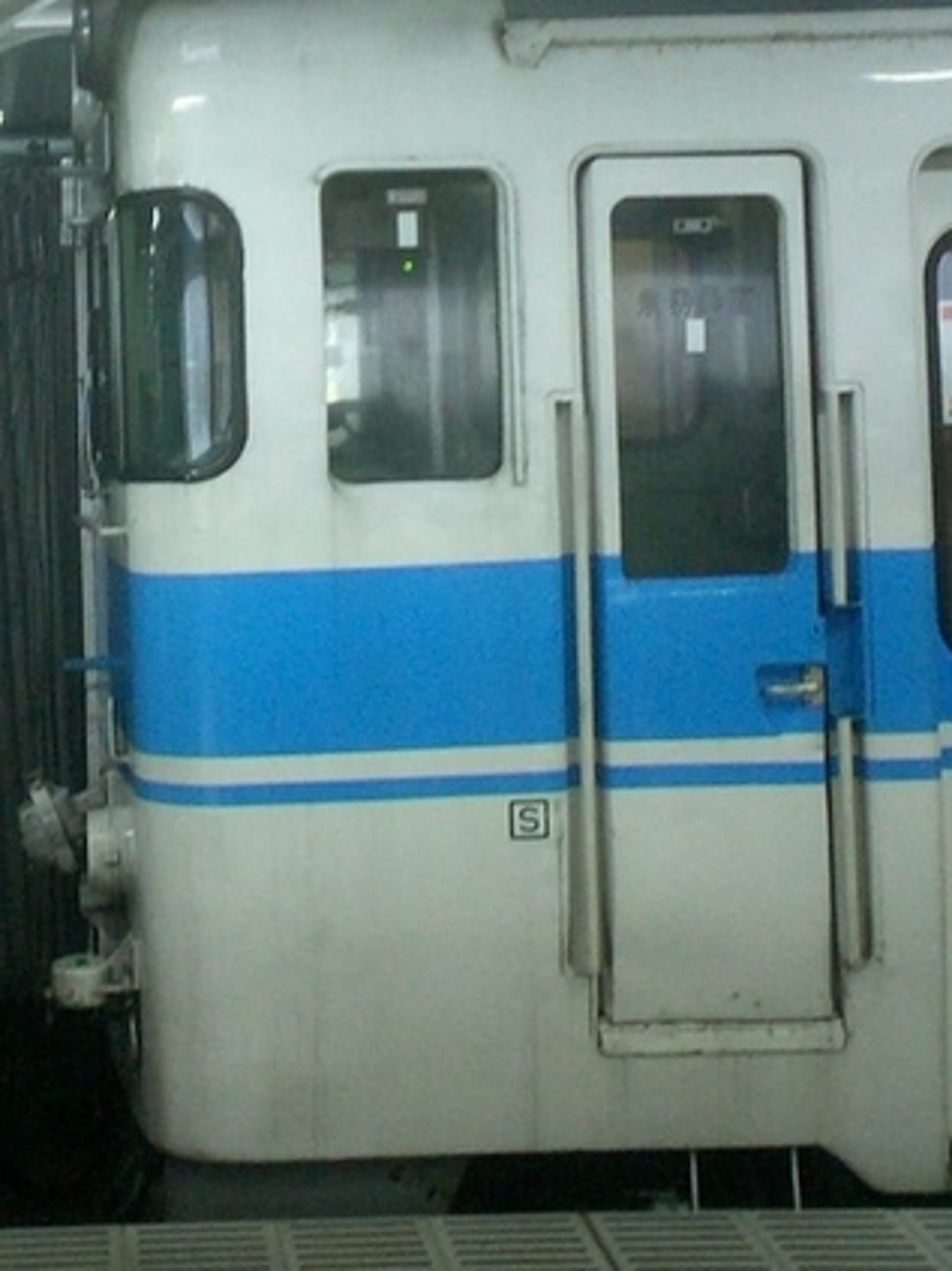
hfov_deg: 20.6
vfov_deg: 27.4
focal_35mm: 70
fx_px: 2568
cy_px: 303
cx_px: 129
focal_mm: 5.6
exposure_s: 1/20
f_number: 3.5
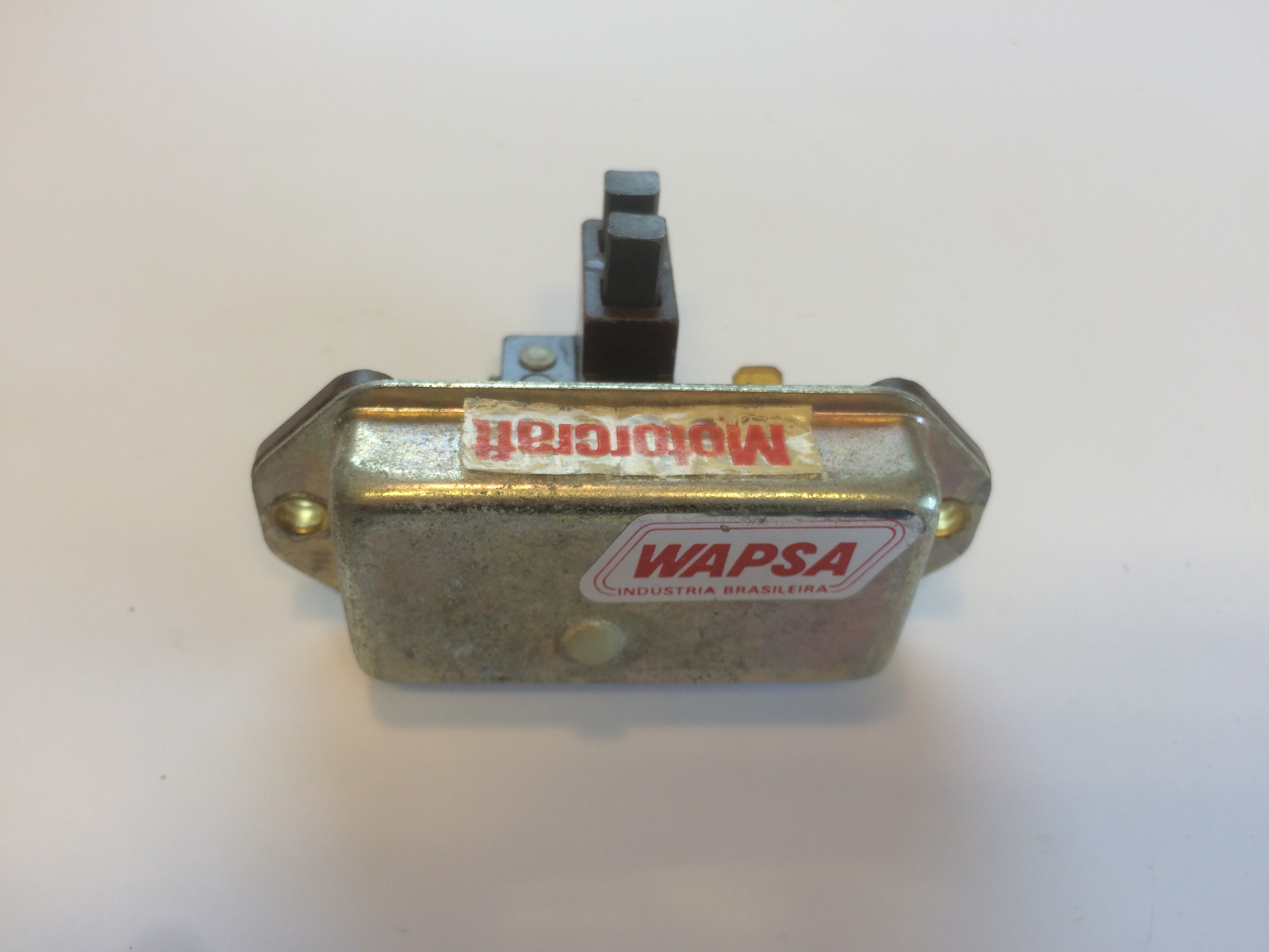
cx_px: 634
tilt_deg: -61.3
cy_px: 476
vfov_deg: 48.2
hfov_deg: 61.7
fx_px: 1063
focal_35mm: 29
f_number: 2.2
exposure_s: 1/50
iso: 40
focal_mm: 4.15
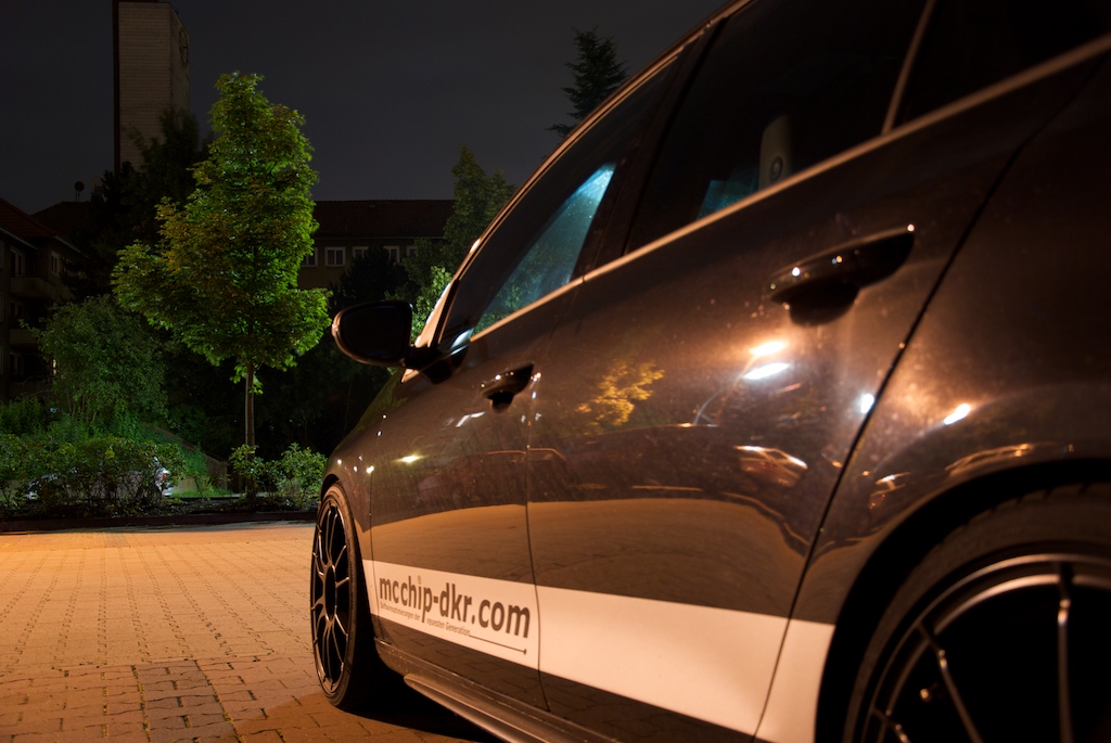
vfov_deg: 35.6
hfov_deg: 51.2
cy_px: 372
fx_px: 1158
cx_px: 556
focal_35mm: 38
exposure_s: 25
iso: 200
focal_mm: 25
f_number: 4.5
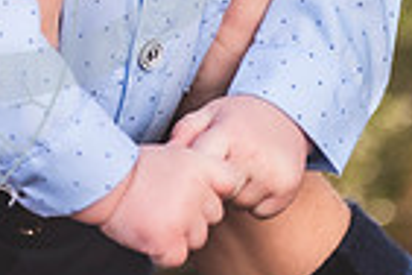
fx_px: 3296
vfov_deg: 4.7
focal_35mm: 288
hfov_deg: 7.1
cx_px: -76
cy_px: -262
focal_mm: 70
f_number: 4
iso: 100
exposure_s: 1/250
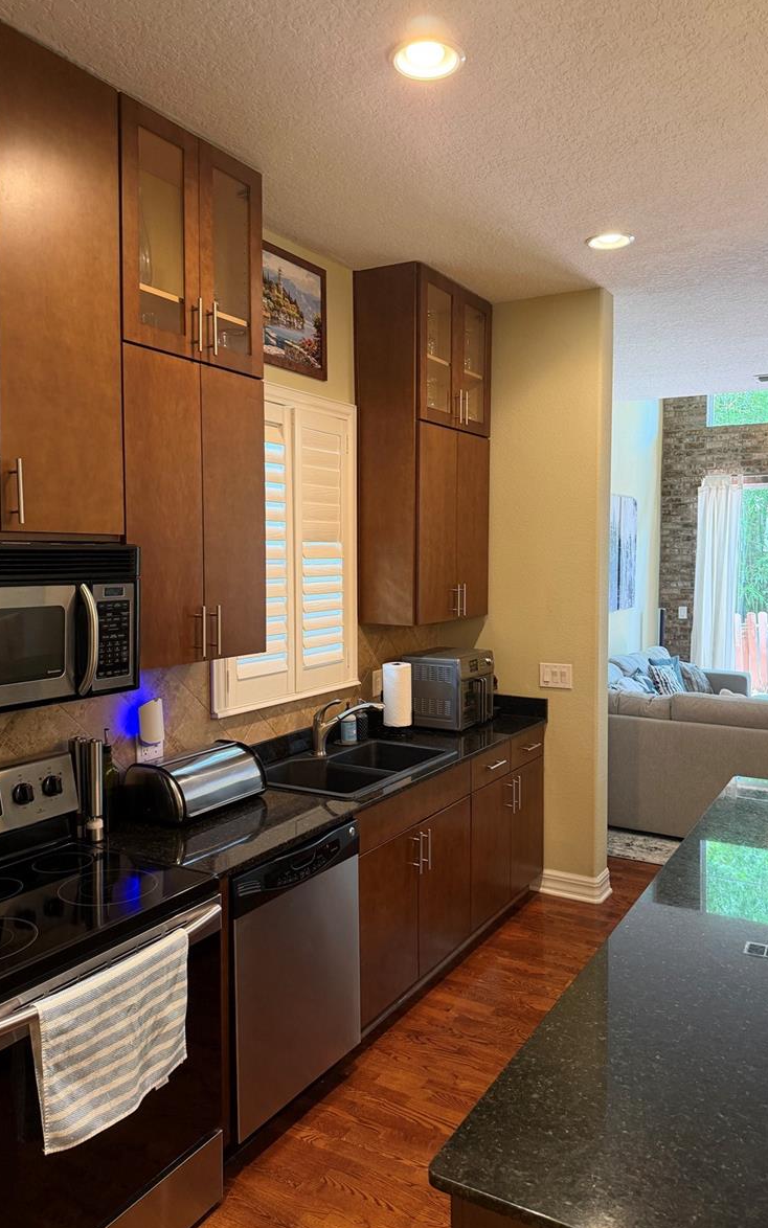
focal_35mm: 26
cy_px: 606
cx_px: 430
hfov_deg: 47.5
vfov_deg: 70.4
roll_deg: +0.5
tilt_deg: -4.5
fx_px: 870
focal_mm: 6.76
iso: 320
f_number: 1.78
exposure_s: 1/60
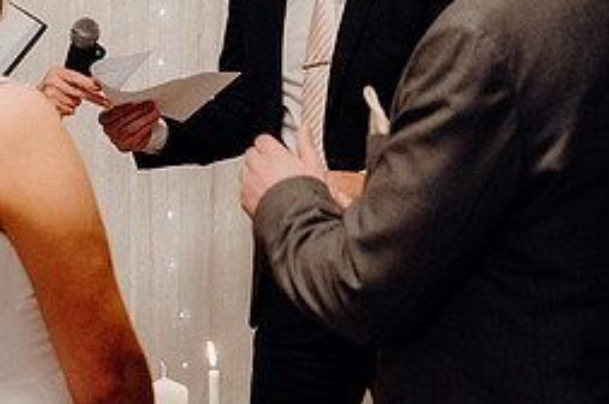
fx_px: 2484
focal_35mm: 147
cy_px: 179
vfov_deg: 9.3
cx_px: 178
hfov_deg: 13.9
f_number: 3.5
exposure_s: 1/160
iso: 3200
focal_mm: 43
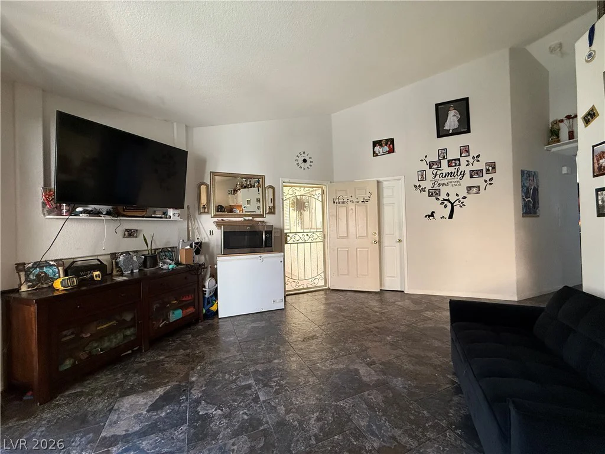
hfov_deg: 102.1
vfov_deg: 85.7
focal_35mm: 14
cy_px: 227
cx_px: 302
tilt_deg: +0.7
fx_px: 245
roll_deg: +1.8
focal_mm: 2.22
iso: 320
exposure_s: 1/60
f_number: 2.2
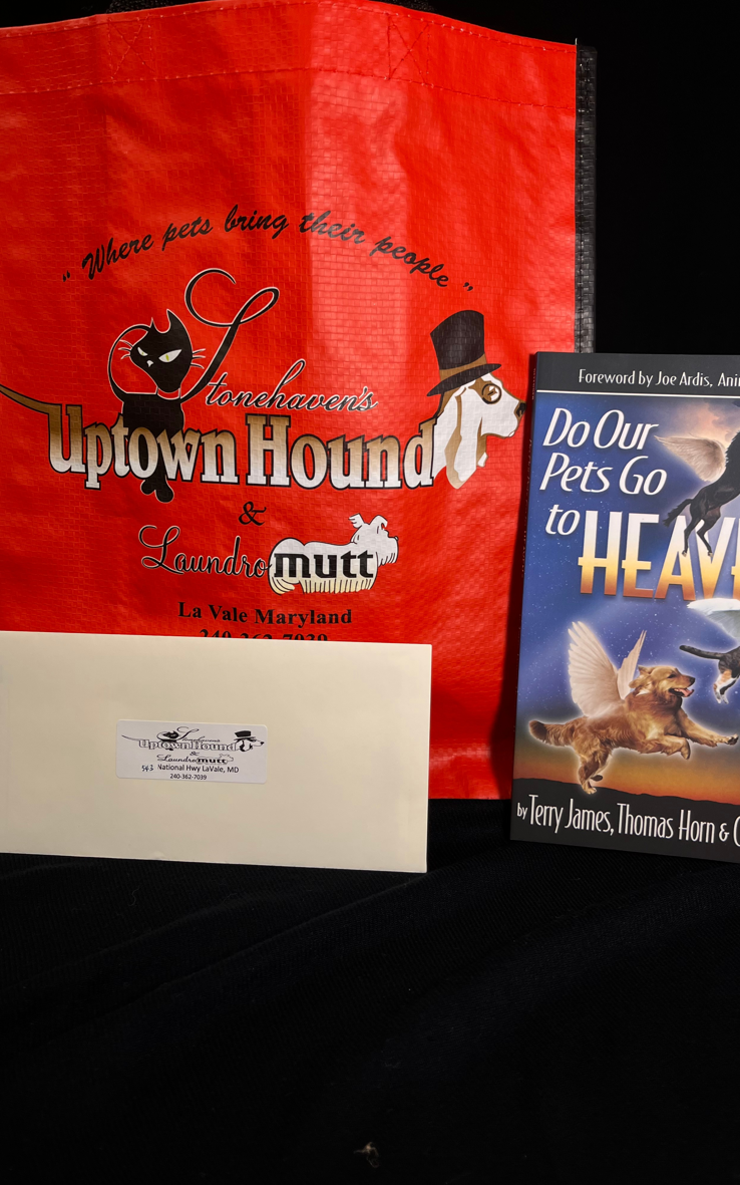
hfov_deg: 44.5
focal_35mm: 28
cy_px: 584
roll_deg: +0.6
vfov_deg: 66.5
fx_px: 904
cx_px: 407
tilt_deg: -19.6
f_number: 1.6
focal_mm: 5.1
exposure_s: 1/120
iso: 50
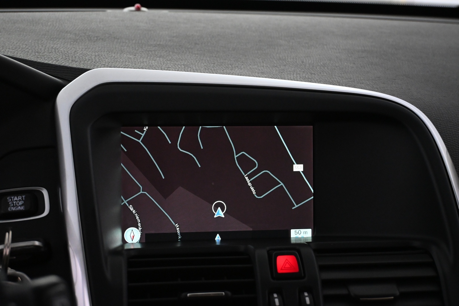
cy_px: 153
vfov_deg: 22.1
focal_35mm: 62
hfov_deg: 32.6
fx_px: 784
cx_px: 230
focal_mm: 41
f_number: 5.6
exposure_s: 1/80
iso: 3200
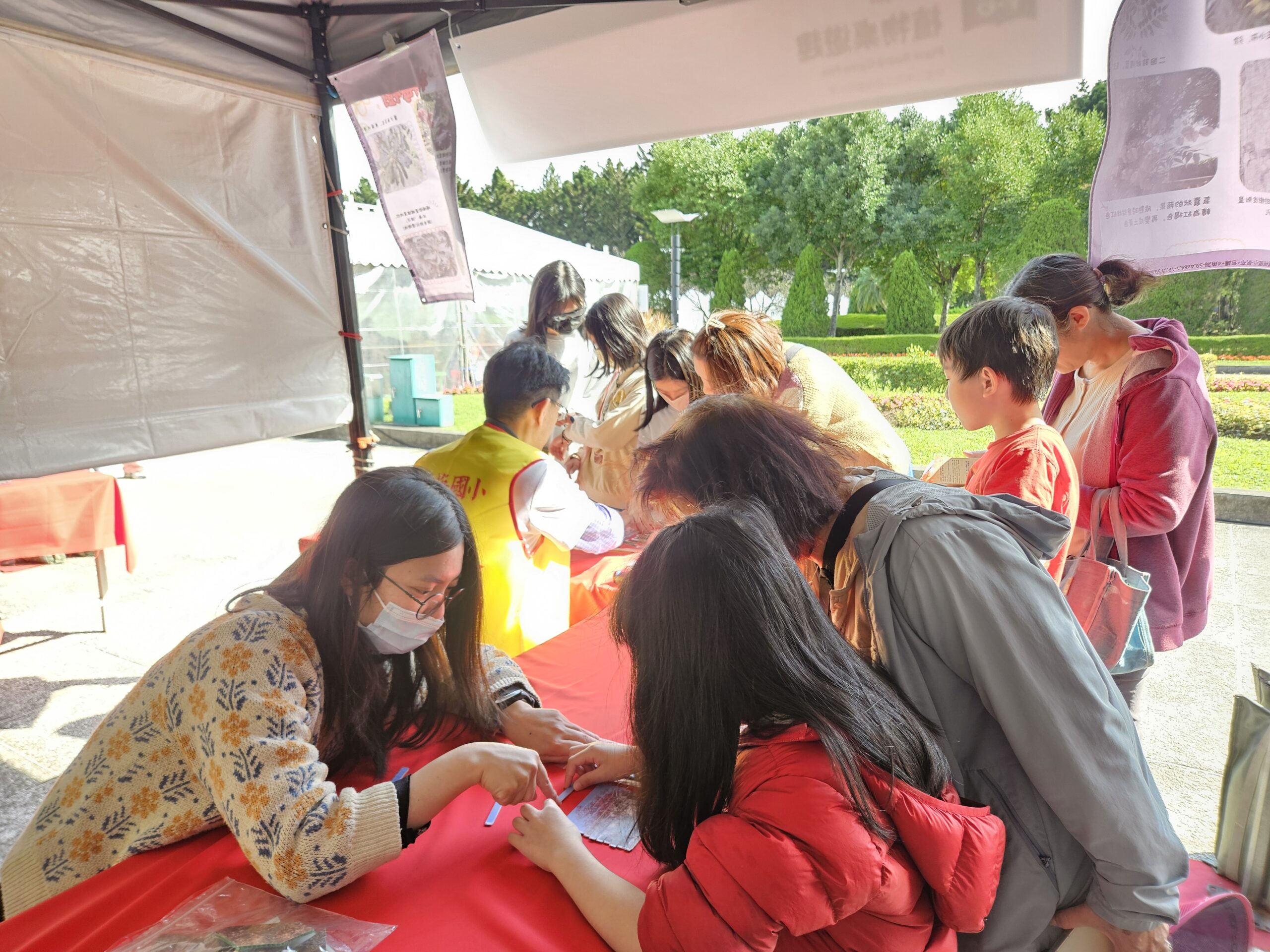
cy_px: 476
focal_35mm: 23
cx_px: 635
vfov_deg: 58.9
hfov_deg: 73.9
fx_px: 844
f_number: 1.8
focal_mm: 5.4
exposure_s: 1/120
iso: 80
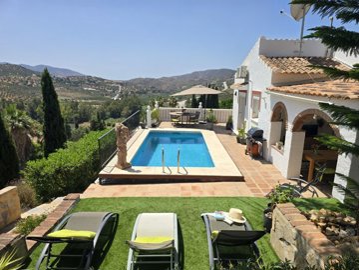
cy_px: 135
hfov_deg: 73.9
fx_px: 239
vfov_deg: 58.9
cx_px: 180
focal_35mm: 23
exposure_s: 1/919
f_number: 1.7
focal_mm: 6.3
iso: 12
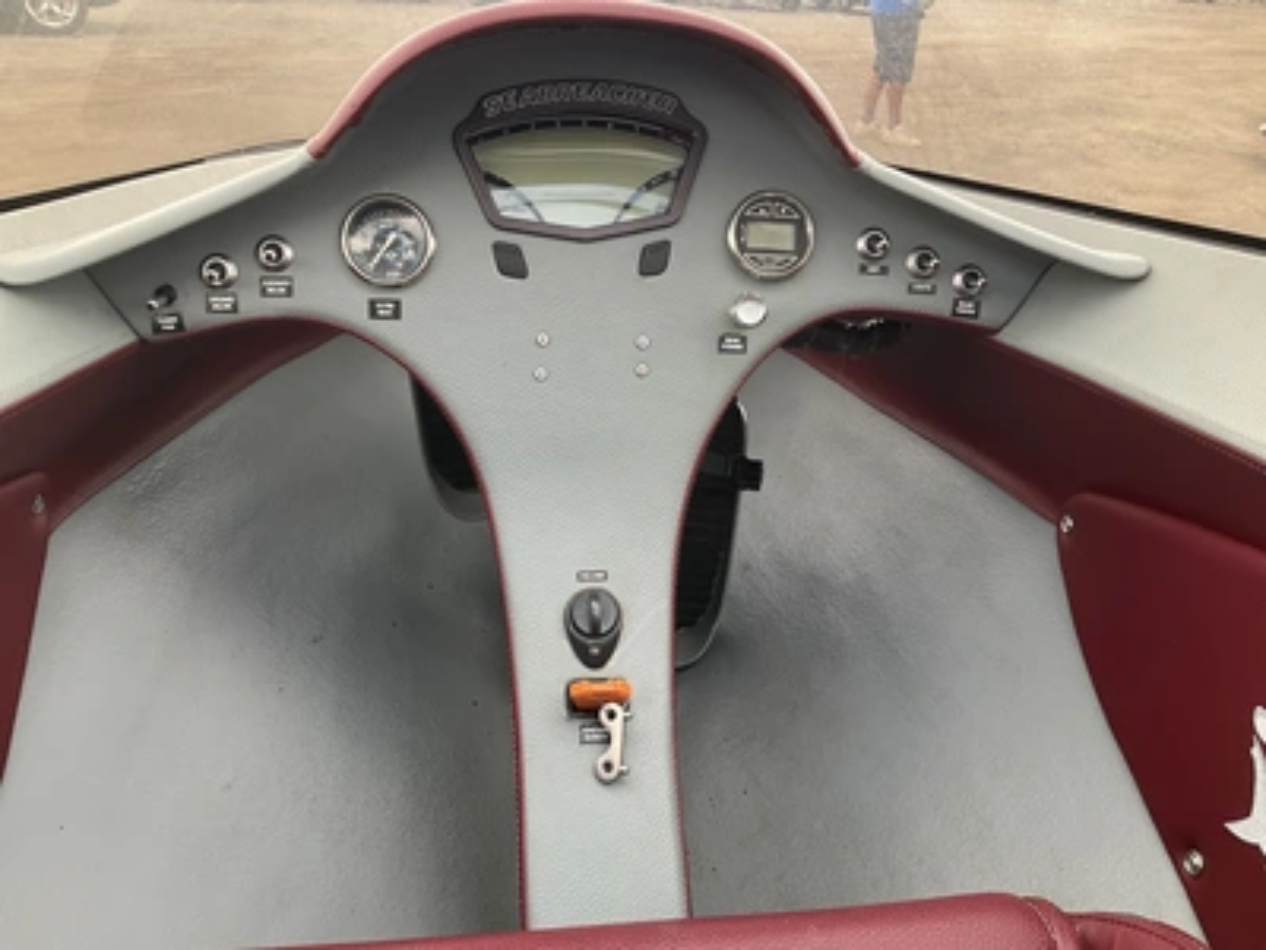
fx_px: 1061
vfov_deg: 48.2
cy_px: 475
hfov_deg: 61.7
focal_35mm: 29
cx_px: 633
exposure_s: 1/122
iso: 50
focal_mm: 3
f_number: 1.8
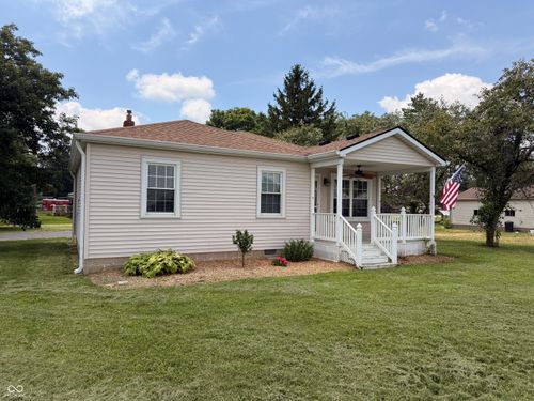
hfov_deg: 71.6
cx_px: 267
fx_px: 370
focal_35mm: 24
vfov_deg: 56.8
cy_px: 200
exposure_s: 1/4673
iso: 80
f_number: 1.78
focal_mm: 6.76
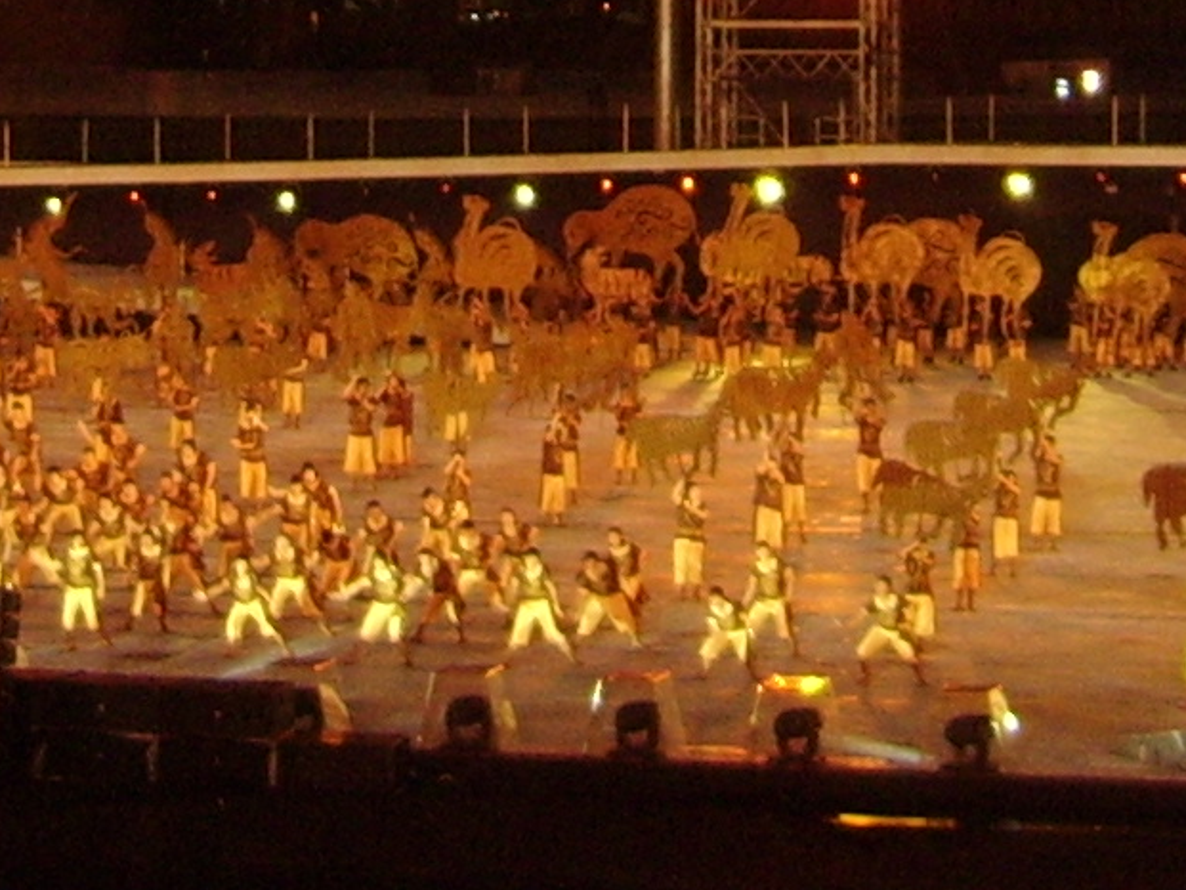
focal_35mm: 146
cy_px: -414
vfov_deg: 9.9
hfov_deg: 13.5
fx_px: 5003
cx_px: 330
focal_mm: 5.95
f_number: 2.8
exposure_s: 1/30
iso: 200
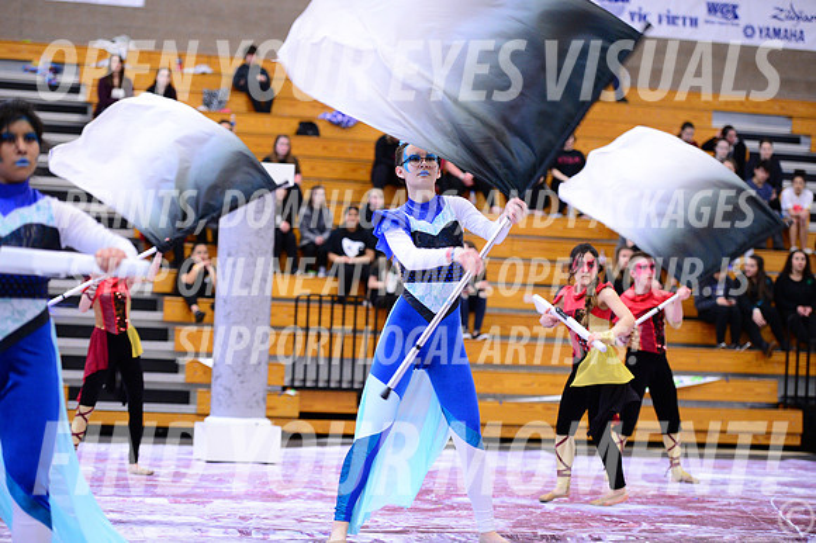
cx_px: 408
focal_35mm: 105
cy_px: 272
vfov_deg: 13.0
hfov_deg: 19.5
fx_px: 2379
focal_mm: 105
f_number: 2.8
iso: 4000
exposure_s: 1/250
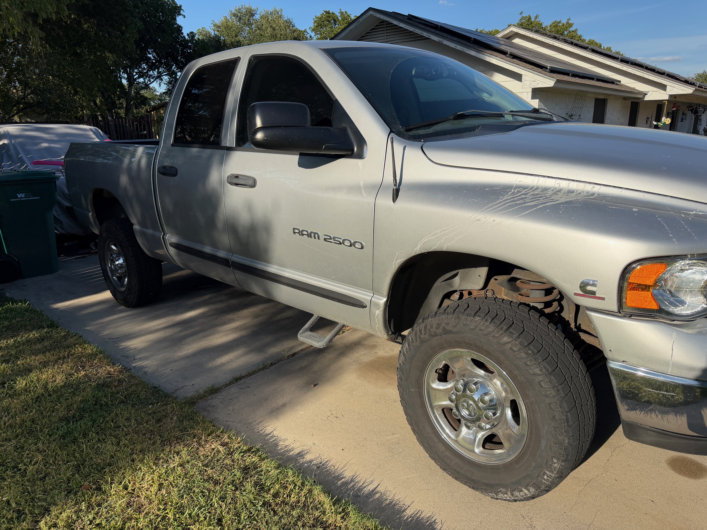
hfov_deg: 71.6
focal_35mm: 24
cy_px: 265
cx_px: 354
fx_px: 490
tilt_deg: -15.4
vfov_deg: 56.8
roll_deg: +0.7
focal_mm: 6.76
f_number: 1.78
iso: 100
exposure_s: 1/5714
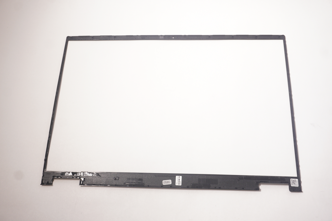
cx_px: 166
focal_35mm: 36
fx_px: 332
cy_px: 110
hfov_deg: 53.2
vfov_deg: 36.8
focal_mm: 24
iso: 800
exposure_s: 1/125
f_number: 5.6
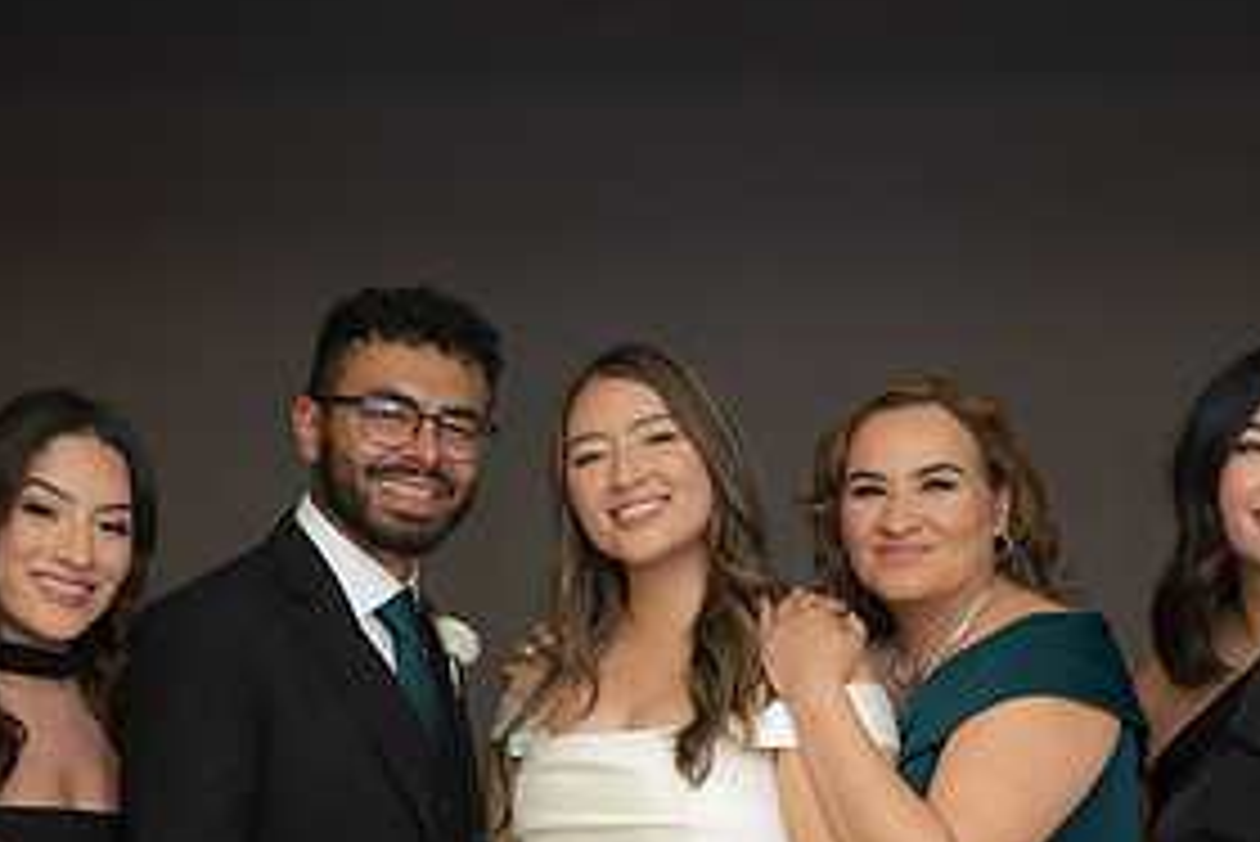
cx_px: 680
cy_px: 835
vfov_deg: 14.8
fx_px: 3187
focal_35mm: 91
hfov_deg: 22.4
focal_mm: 44
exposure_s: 1/50
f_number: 4
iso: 250
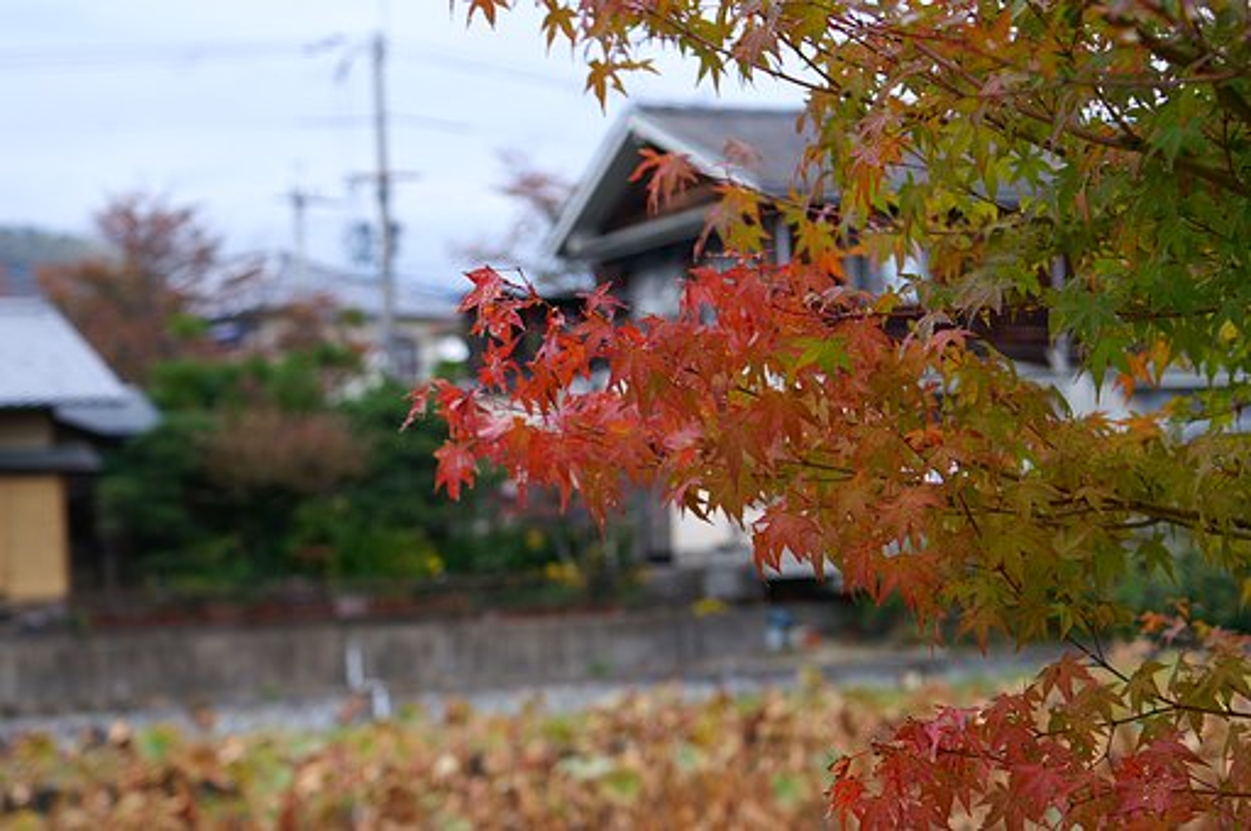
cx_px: 626
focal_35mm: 90
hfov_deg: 22.6
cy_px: 416
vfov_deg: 15.1
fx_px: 3124
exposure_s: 1/250
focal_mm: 60
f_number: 5.6
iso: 100
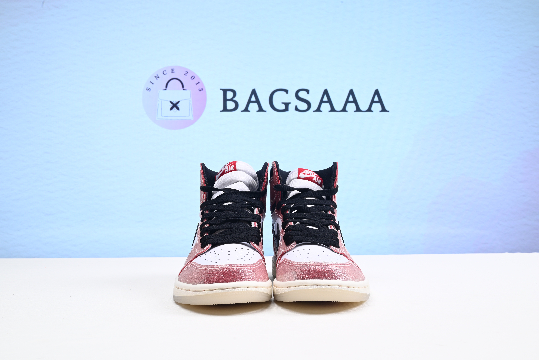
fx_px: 584
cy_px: 180
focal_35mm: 39
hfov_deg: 49.5
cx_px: 270
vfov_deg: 34.2
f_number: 16
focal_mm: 39
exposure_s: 1/2
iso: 100
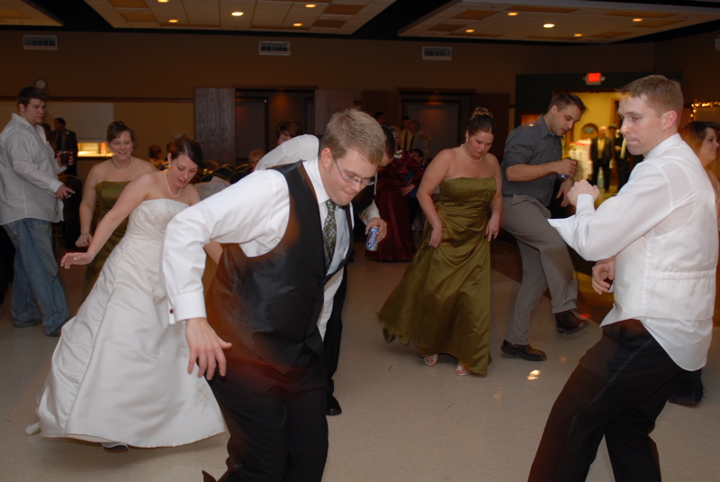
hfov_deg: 53.1
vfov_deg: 36.9
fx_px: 721
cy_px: 241
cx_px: 360
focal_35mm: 36
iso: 100
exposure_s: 1/10
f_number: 2.8
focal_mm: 24
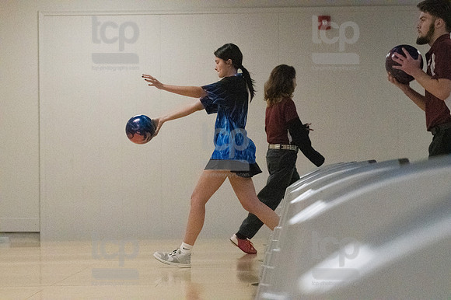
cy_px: 150
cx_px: 226
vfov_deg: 7.9
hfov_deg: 11.8
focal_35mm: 174
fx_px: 2179
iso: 10000
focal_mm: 116
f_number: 4
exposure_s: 1/1250
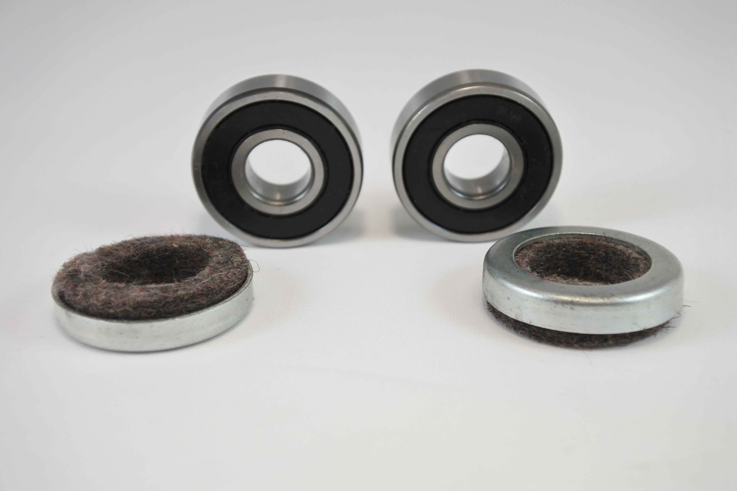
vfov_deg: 24.6
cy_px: 246
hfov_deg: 36.2
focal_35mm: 55
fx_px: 1126
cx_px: 368
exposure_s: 1/160
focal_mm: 20.6
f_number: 4.8
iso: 400
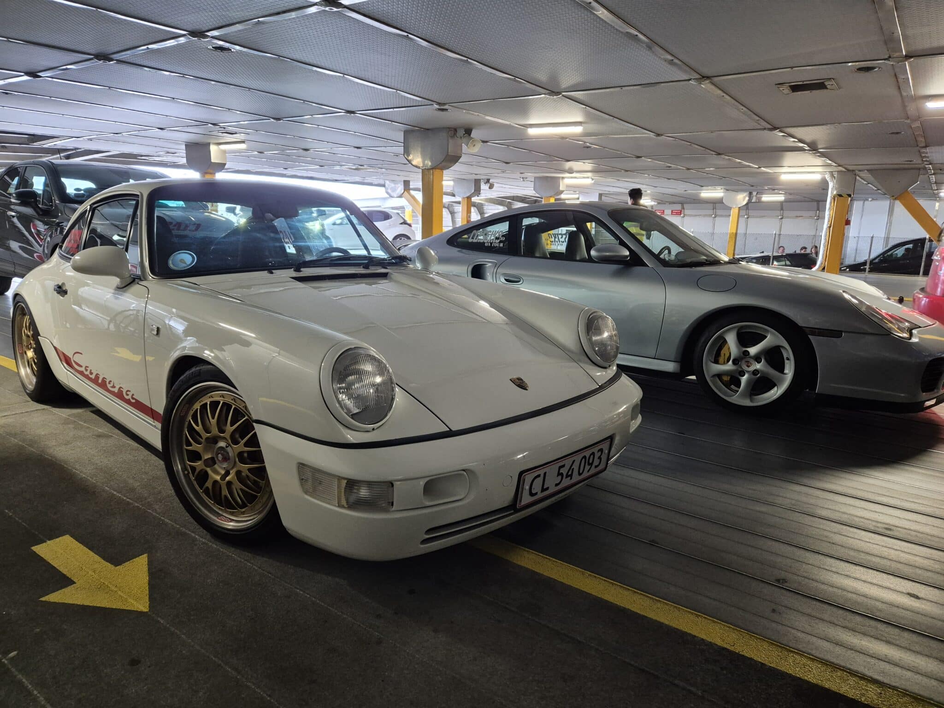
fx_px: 627
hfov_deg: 73.9
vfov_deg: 58.9
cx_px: 472
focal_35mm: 23
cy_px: 354
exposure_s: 1/120
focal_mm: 5.4
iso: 800
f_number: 1.8
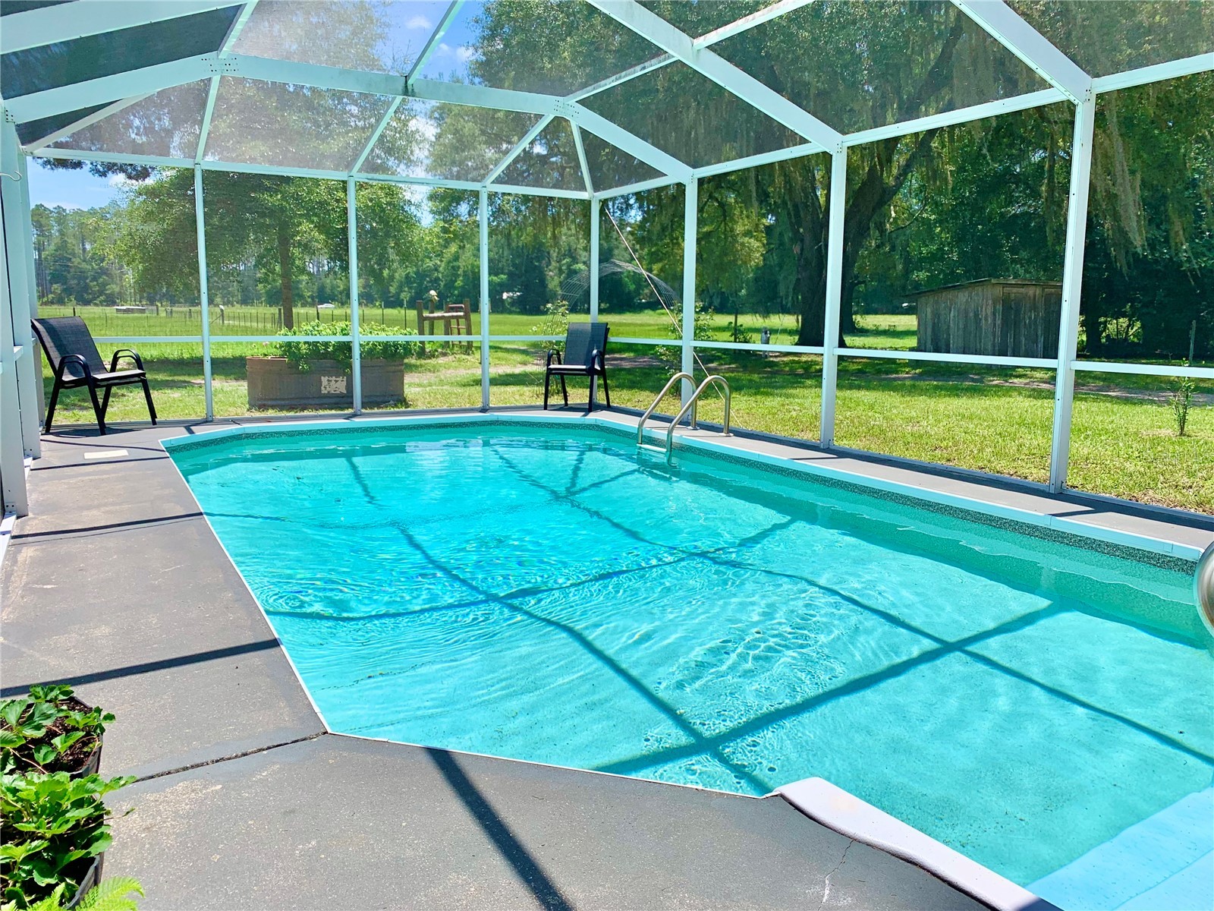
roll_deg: -1.0
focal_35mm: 26
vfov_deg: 53.1
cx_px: 607
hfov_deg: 67.3
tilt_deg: -7.6
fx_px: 912
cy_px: 456
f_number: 1.8
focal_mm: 4.25
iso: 25
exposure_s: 1/1992
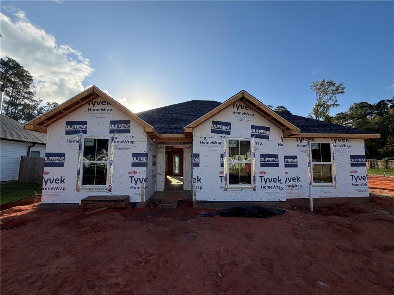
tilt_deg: +5.3
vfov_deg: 85.7
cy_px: 148
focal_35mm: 14
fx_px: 159
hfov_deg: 102.1
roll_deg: +0.1
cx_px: 197
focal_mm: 2.22
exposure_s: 1/770
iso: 32
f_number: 2.2
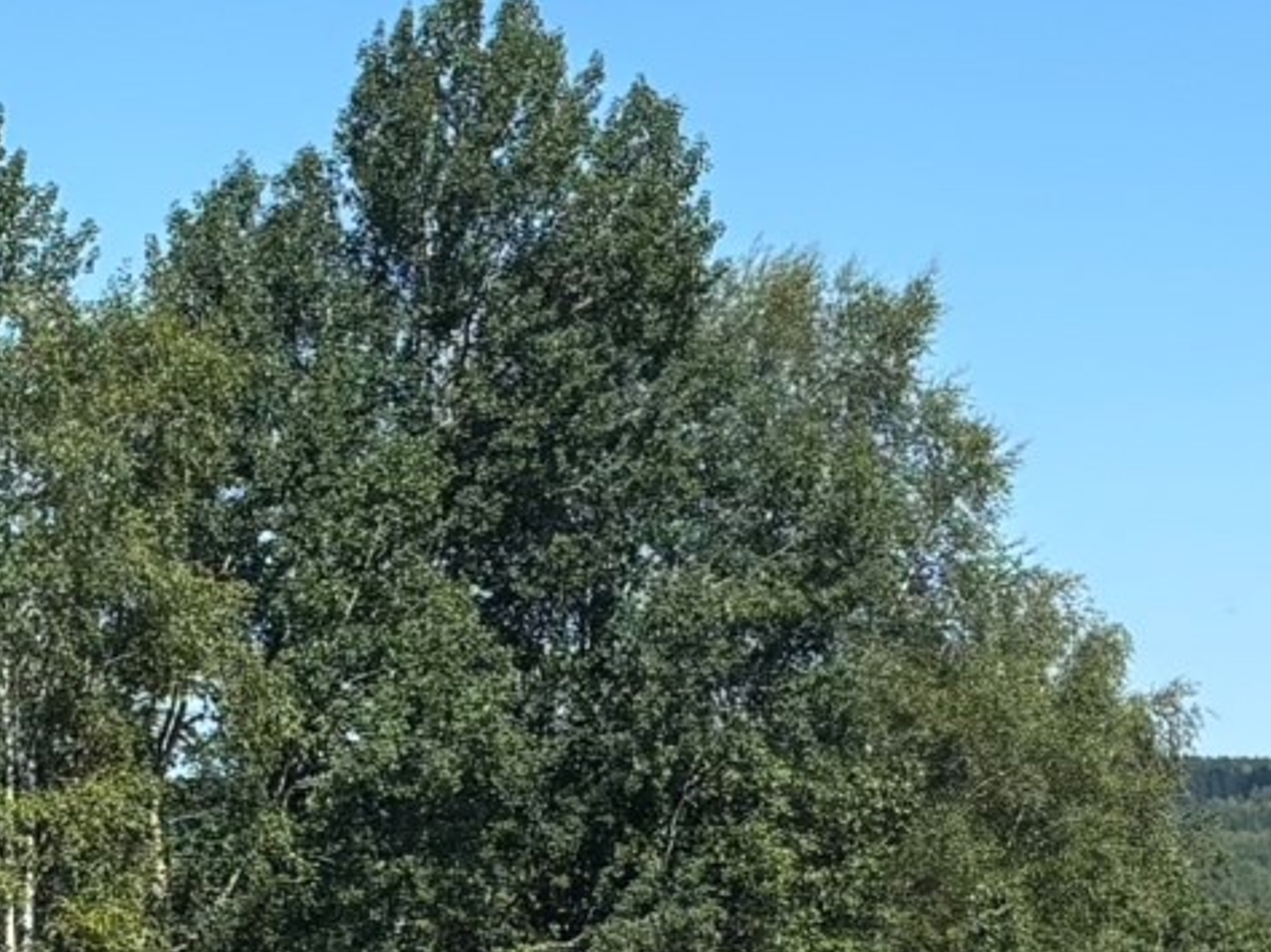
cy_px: 1389
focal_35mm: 158
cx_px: 247
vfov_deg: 9.2
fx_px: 5798
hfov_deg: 12.5
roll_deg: +0.7
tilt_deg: -5.4
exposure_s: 1/2451
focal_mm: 5.96
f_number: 1.6
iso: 50
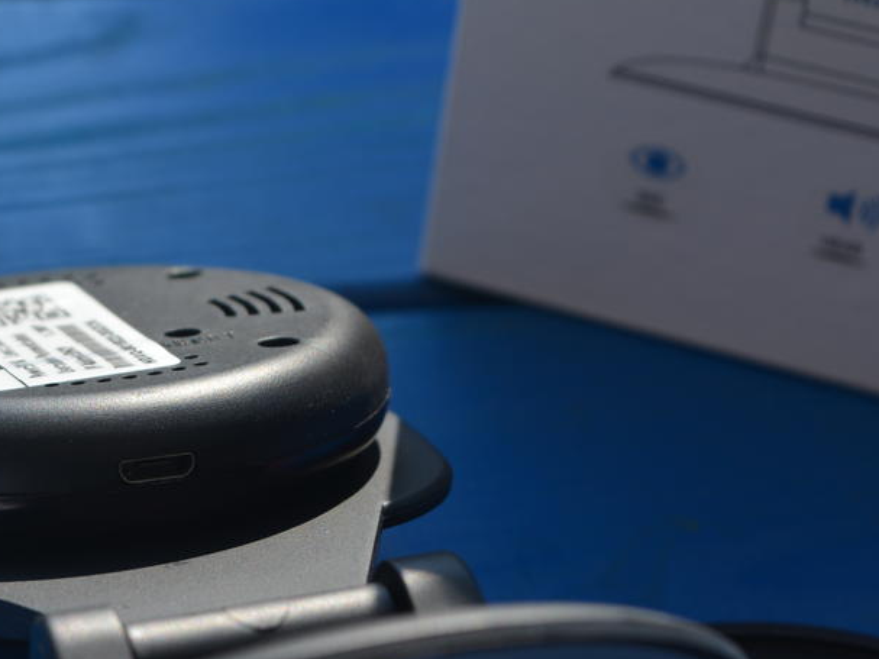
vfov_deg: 11.3
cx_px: 194
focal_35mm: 131
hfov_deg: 15.0
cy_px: 429
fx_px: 3321
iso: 100
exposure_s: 1/250
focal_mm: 55
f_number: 8
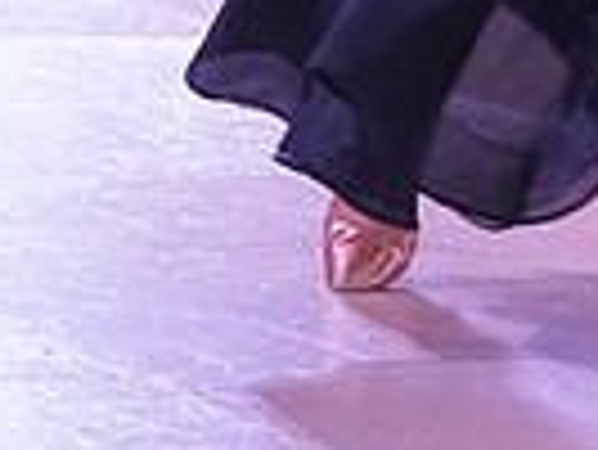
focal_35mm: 335
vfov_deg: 4.4
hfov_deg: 5.9
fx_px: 5792
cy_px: -464
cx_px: 699
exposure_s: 1/200
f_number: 5.6
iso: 3200
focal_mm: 80
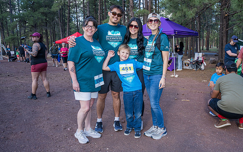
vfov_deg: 46.0
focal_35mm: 27
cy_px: 75
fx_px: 179
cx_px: 131
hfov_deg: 68.3
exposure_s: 1/125
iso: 320
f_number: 5
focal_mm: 24
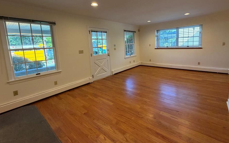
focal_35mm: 17
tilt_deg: -6.2
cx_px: 124
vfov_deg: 67.3
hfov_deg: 94.2
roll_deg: +2.9
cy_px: 56
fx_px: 106
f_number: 2.2
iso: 320
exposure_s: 1/120
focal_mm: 2.22
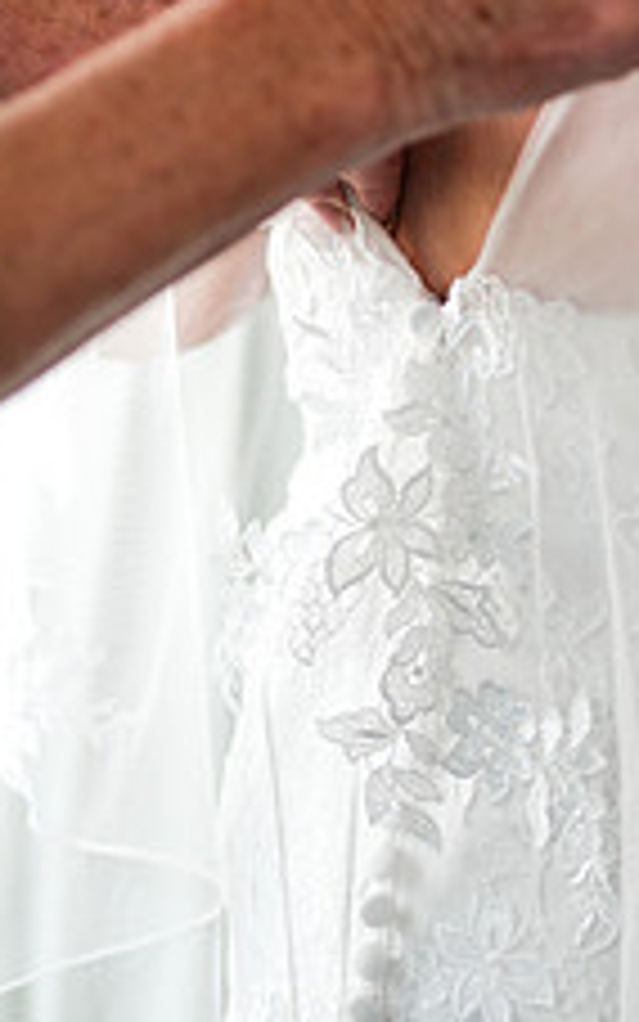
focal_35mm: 105
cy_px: 162
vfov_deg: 19.6
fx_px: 2924
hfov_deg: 12.5
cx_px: 284
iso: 200
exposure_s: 1/500
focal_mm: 35
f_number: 1.8
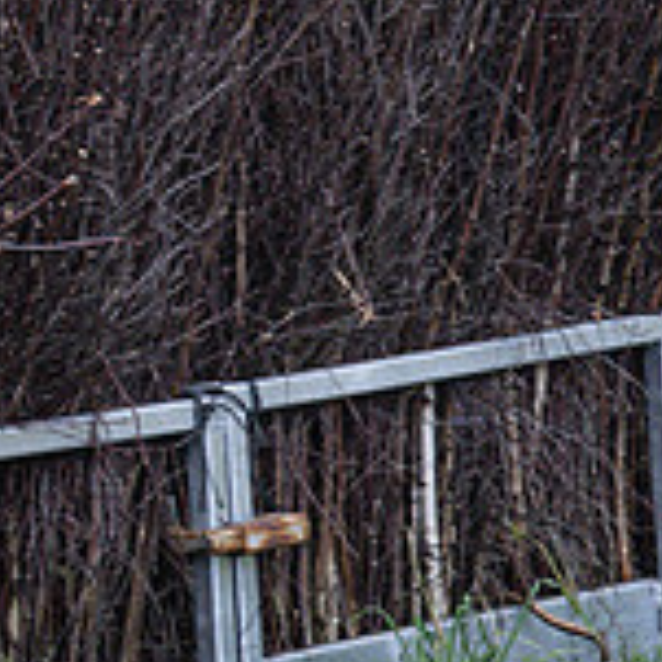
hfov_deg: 3.8
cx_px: 879
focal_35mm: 456
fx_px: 9866
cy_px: -87
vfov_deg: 3.8
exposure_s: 1/1600
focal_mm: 70
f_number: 2.8
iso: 400
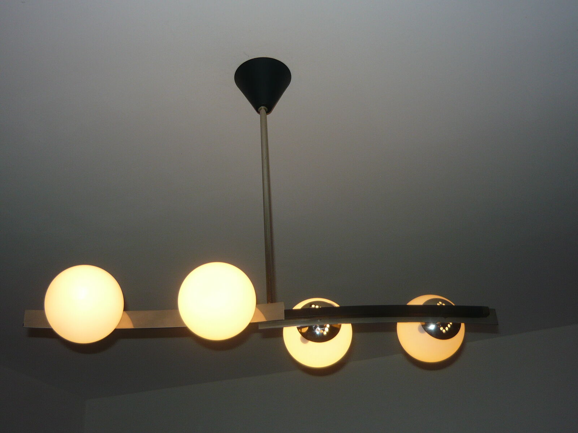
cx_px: 289
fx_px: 668
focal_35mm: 40
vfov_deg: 36.0
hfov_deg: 46.8
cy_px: 216
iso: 100
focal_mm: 5.5
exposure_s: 1/160
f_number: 2.8
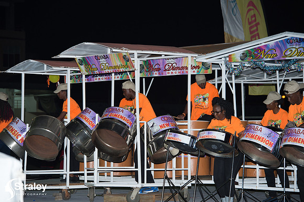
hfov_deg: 14.7
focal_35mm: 140
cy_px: 101
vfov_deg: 9.8
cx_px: 152
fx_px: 1182
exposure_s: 1/200
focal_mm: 140
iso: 800
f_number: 5.6
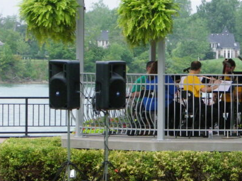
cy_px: 80
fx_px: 1956
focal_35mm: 280
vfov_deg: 5.3
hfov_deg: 7.1
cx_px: 213
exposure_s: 1/125
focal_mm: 26.1
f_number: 4.5
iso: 320
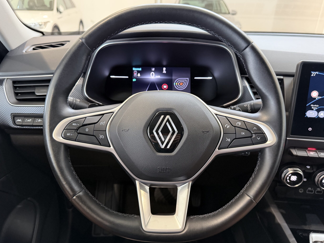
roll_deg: -1.8
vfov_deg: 54.9
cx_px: 160
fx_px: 234
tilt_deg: -25.1
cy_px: 123
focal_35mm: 25
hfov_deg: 69.4
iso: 800
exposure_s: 1/50
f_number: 1.78
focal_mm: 6.76
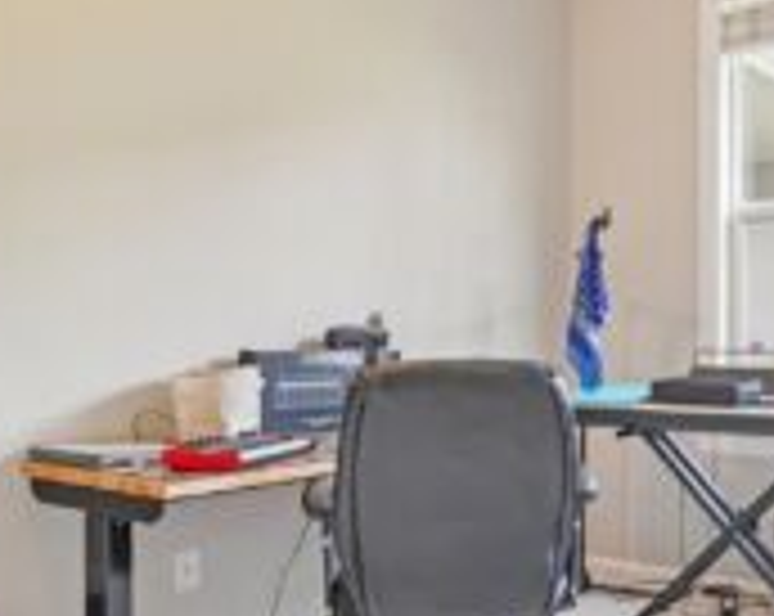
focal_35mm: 35
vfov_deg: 41.9
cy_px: 366
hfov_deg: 44.5
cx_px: 760
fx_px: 800
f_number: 8
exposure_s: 1/40
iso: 1600
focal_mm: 16
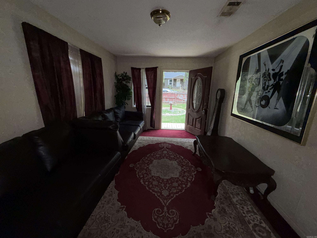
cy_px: 119
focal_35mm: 14
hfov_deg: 102.1
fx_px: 128
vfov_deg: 85.7
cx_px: 158
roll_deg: -1.3
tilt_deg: -13.8
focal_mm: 2.22
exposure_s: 1/46
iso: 200
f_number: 2.2
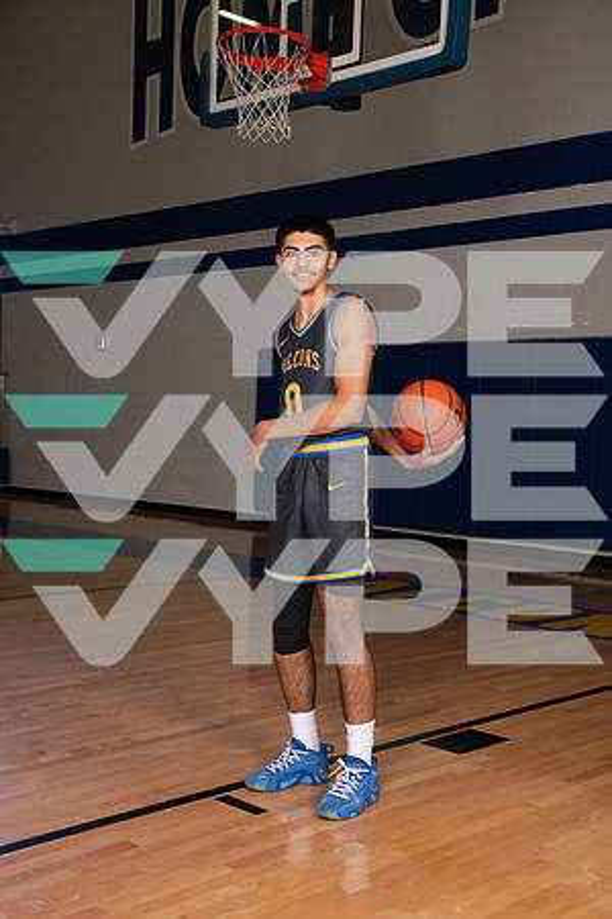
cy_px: 460
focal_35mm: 46
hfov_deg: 29.2
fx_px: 1173
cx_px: 306
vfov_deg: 42.7
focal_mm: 46
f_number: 7.1
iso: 500
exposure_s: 1/320
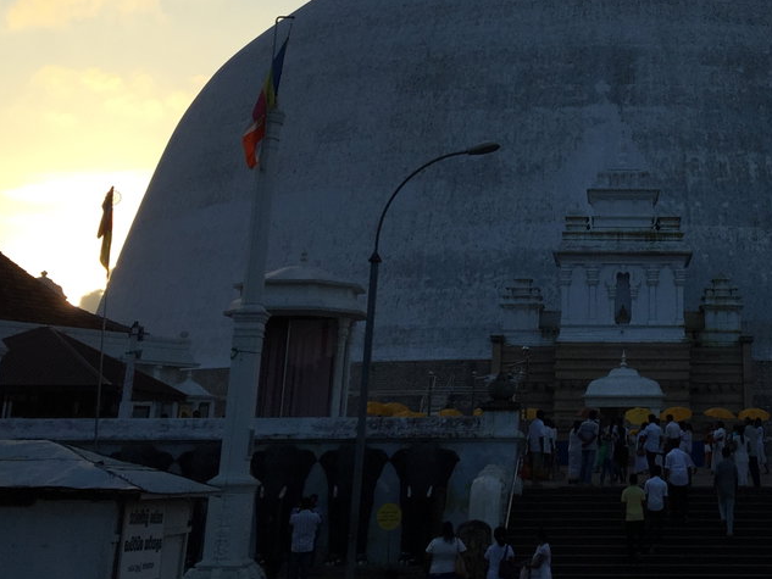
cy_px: 48
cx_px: 631
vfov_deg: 25.7
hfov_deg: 33.8
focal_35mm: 55
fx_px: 1227
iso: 32
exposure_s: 1/1647
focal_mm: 4.15
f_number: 2.2
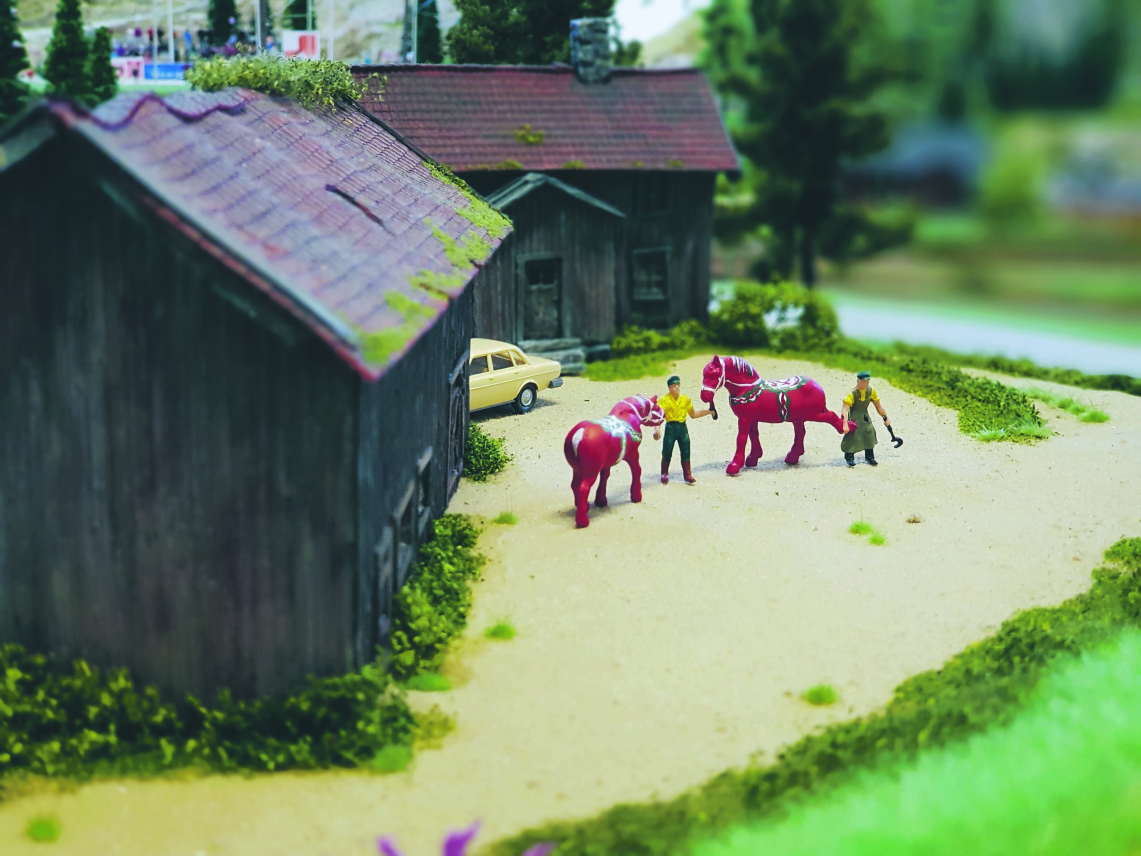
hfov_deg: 36.8
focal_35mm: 52
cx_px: 570
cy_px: 428
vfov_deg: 28.0
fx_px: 1714
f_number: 2.4
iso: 160
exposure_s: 1/33
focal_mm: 6
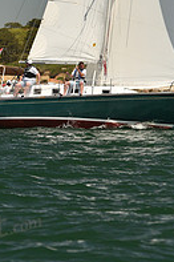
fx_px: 3537
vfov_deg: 4.2
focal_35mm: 487
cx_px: 111
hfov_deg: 2.8
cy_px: 19
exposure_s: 1/800
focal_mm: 165
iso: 250
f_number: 5.6
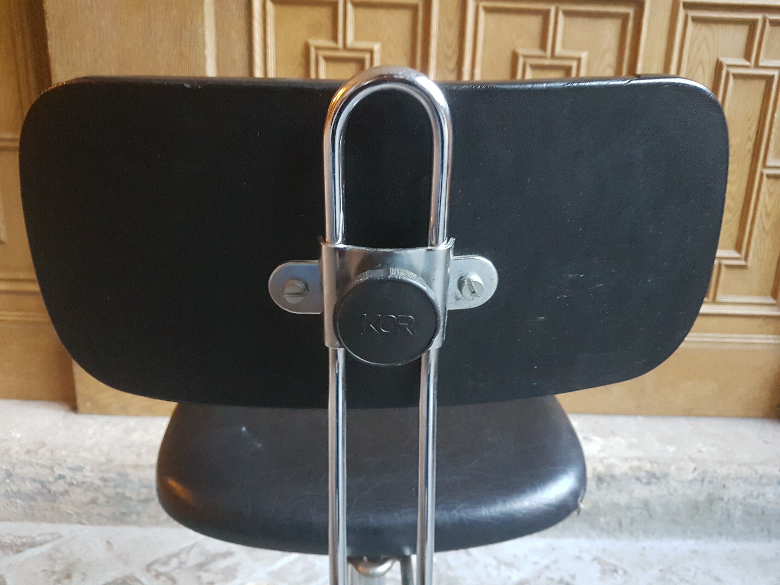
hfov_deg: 67.3
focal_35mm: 26
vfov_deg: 53.1
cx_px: 390
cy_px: 292
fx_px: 586
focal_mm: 4.2
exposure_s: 1/10
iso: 500
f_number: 1.7
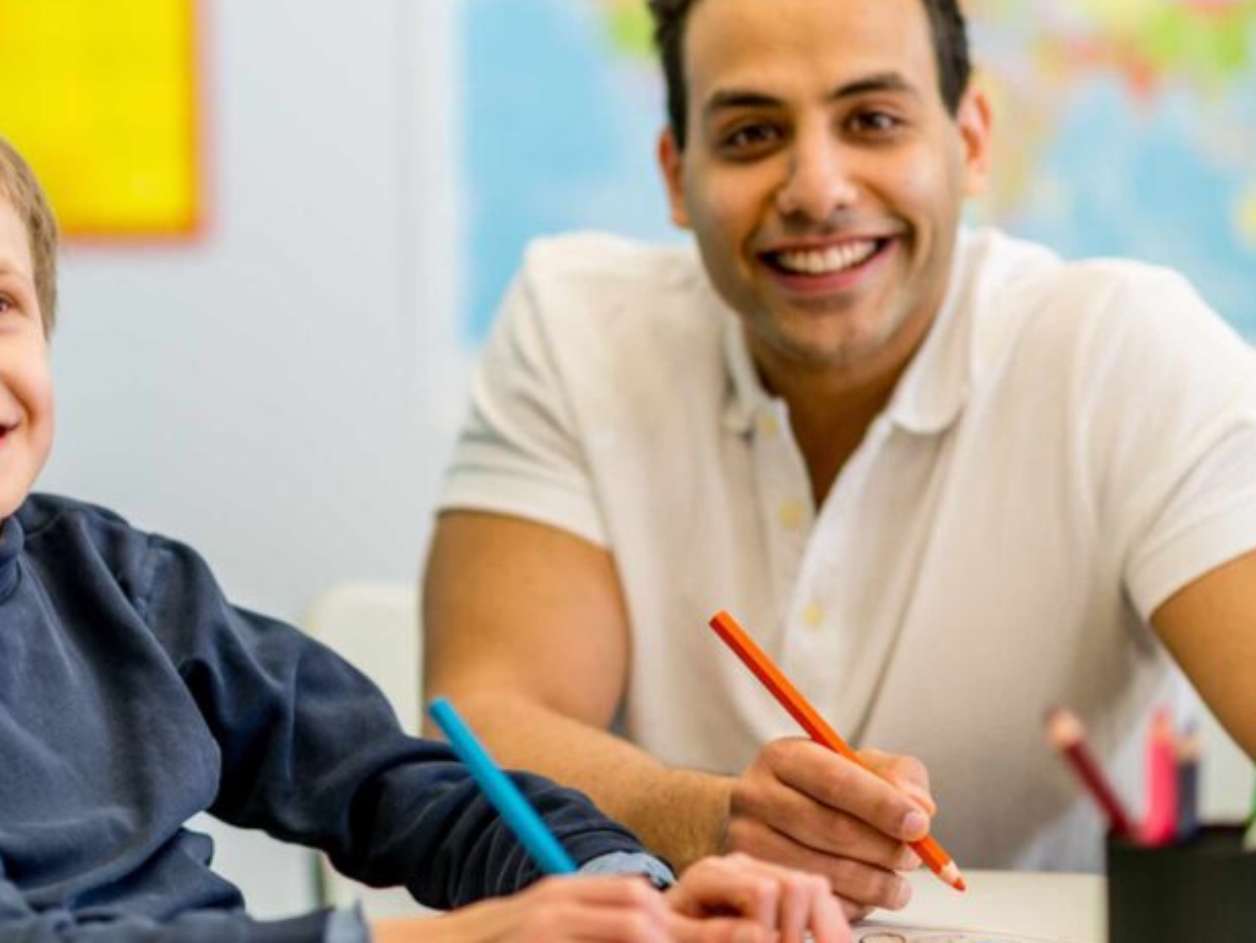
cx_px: 339
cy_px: 409
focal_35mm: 136
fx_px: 4937
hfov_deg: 14.4
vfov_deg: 10.9
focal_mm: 85
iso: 125
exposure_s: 1/250
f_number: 1.8
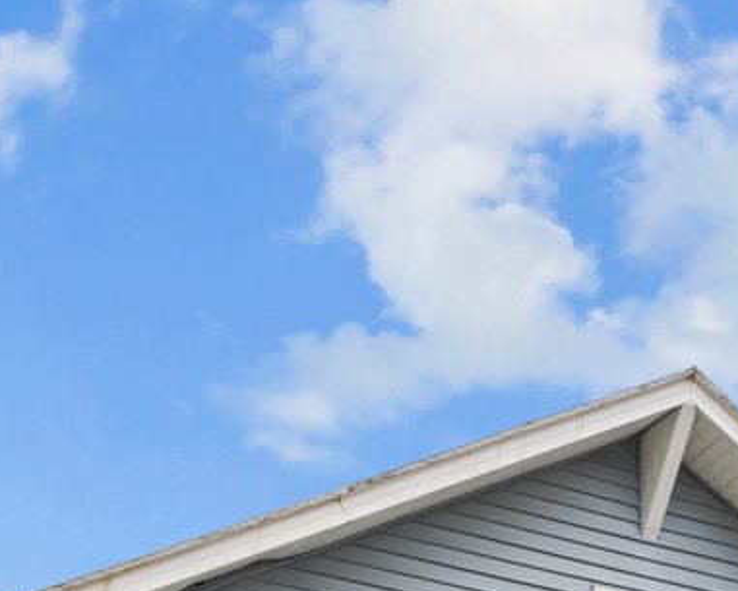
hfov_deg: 18.0
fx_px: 2316
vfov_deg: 12.3
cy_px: 1288
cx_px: 542
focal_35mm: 106
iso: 400
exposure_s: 1/320
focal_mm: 21
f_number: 9
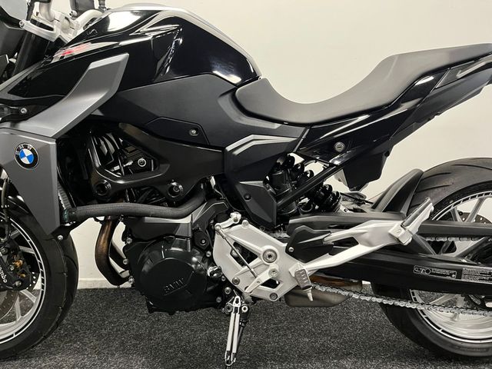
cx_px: 246
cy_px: 184
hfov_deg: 67.3
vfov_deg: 53.1
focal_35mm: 26
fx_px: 370
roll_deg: +1.6
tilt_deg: -7.8
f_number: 1.6
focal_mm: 5.1
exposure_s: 1/50
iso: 400
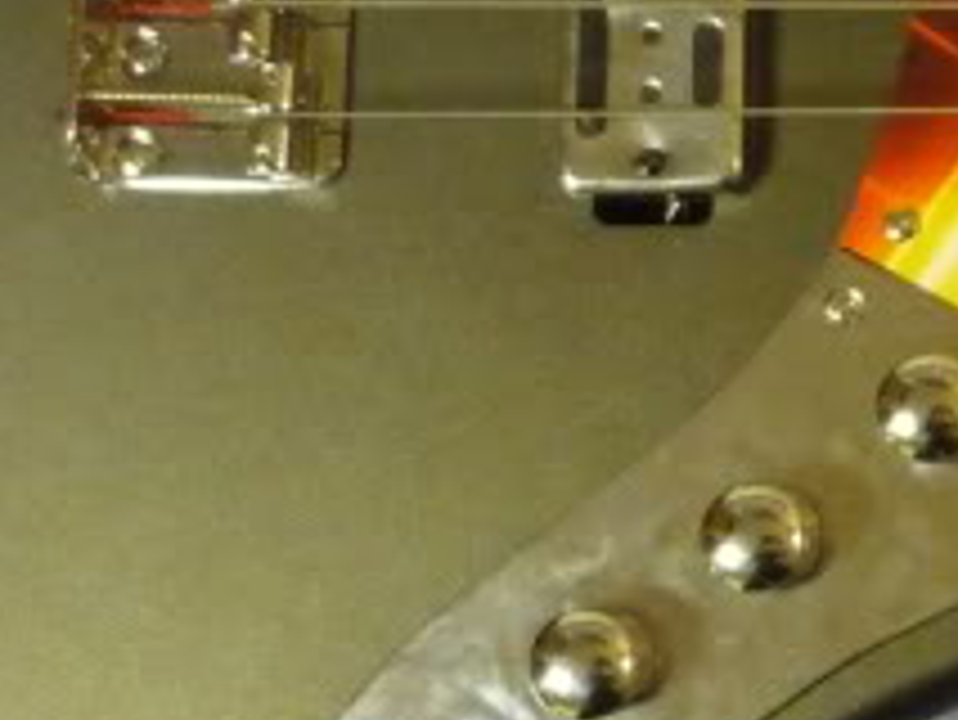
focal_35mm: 124
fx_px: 3434
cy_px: -94
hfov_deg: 14.9
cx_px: 1363
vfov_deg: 11.8
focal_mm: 5.5
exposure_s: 1/50
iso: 800
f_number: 2.8
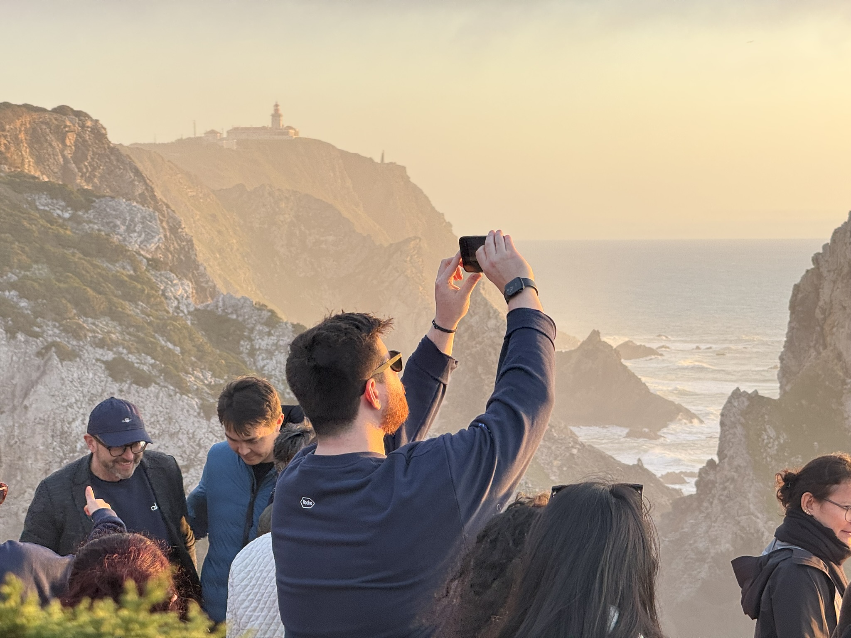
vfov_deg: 12.3
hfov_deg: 16.4
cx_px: 426
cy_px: 319
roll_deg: +0.9
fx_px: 2950
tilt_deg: -1.8
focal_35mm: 120
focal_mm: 15.66
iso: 50
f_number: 2.8
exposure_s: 1/101
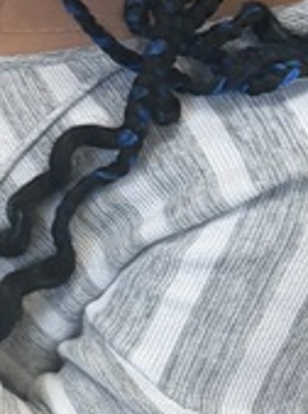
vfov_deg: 12.1
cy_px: -145
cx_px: -572
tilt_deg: -26.0
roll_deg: -4.0
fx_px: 1882
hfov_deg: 8.2
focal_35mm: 158
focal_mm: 5.96
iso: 125
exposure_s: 1/120
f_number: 1.6
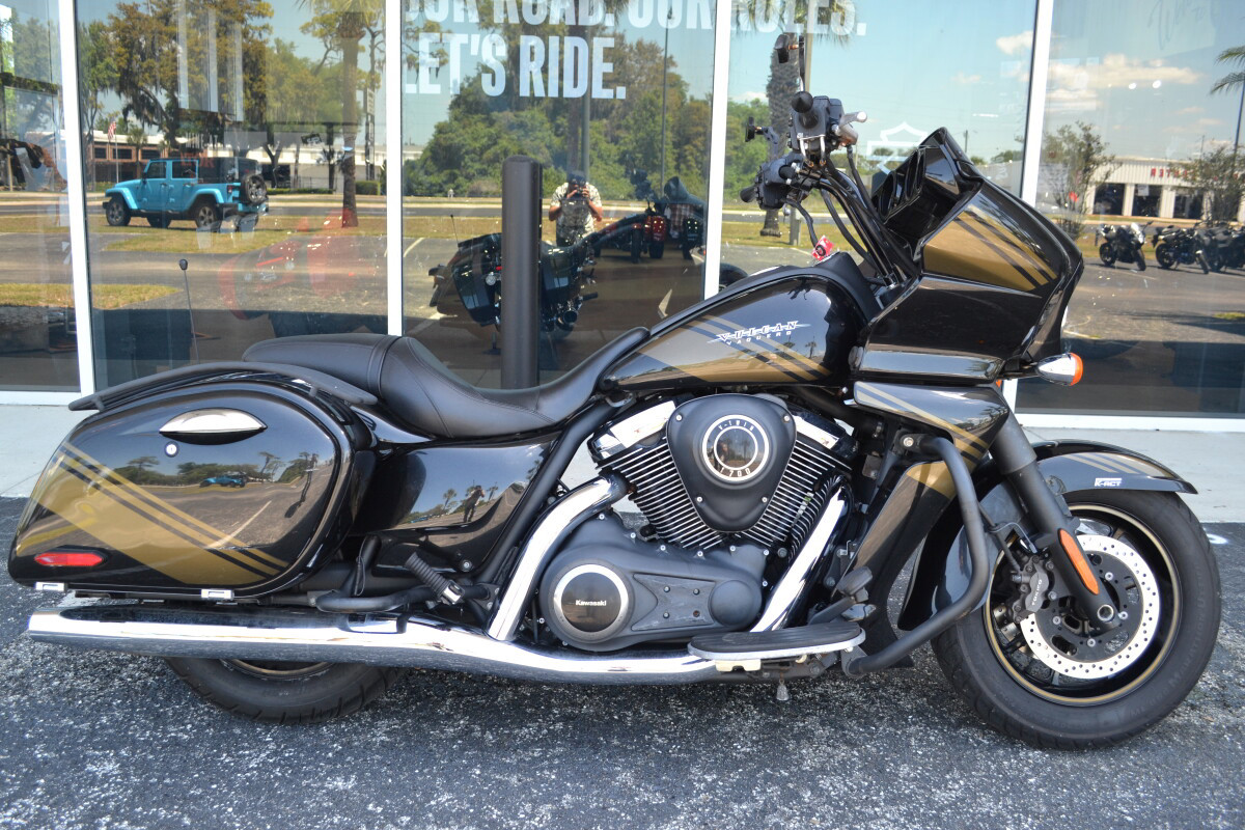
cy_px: 415
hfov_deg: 61.9
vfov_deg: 43.6
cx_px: 622
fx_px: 1037
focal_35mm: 30
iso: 360
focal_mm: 20
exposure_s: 1/125
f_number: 5.6
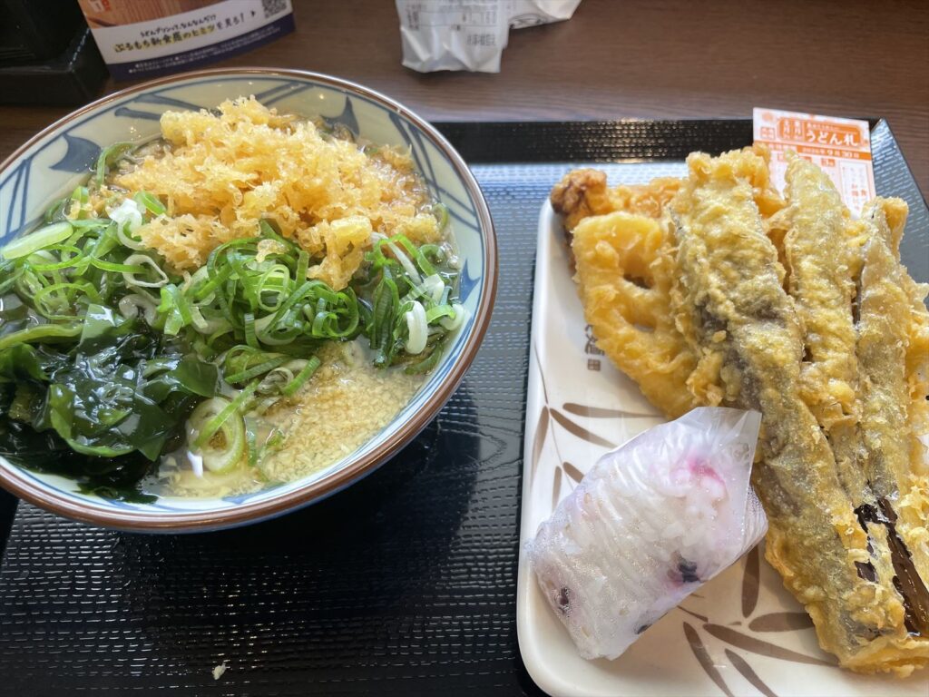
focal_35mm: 26
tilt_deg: -57.4
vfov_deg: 53.1
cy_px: 348
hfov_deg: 67.3
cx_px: 464
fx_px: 698
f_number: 1.6
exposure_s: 1/120
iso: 40
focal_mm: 4.2
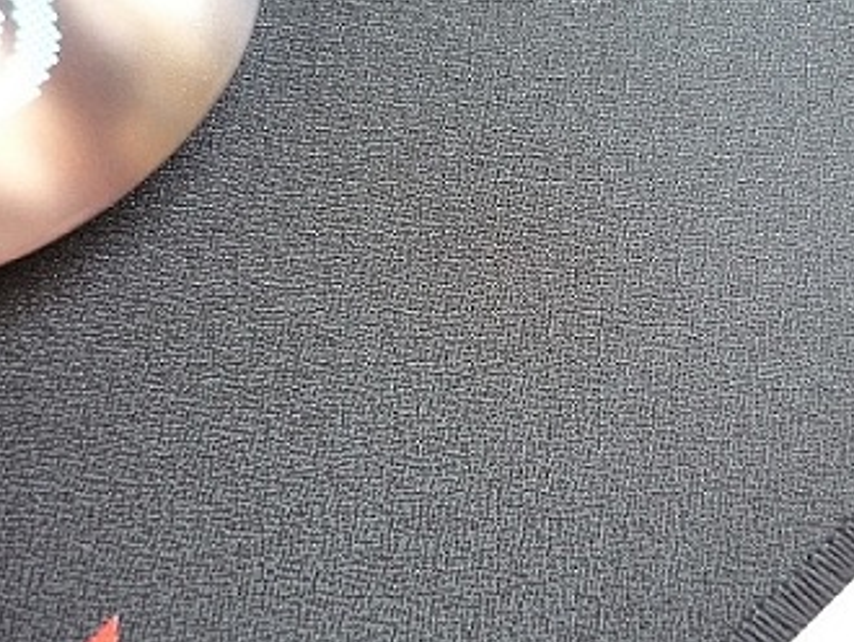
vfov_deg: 35.9
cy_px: 259
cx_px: 497
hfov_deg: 46.6
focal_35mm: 40
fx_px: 988
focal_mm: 5.5
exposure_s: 1/15
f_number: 2.8
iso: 400
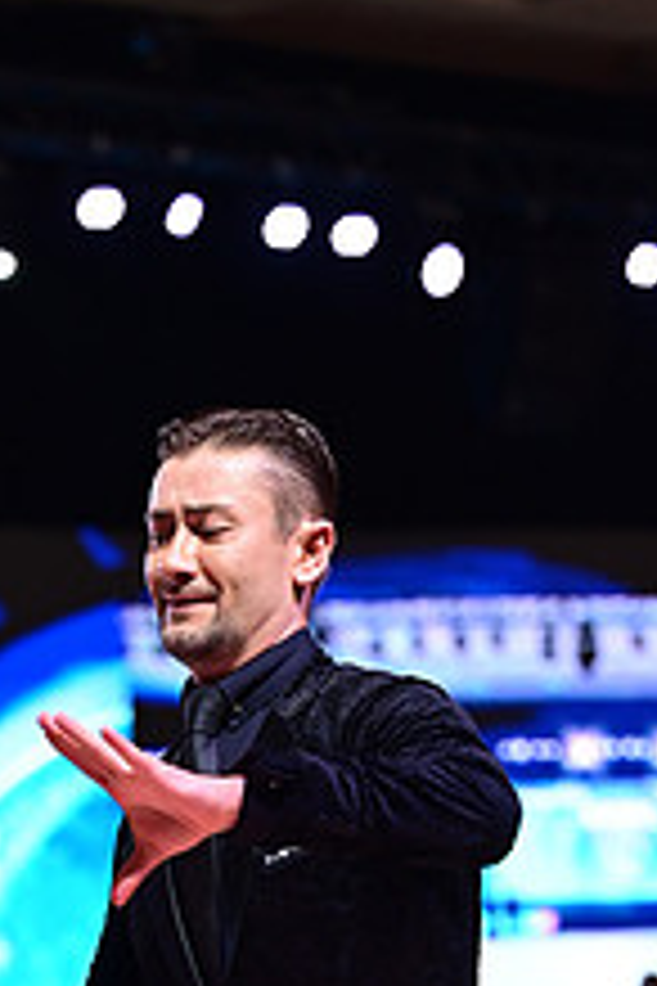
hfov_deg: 6.3
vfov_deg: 9.3
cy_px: 1274
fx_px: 5940
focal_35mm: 217
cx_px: -36
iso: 1600
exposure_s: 1/500
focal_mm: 82
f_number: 2.8
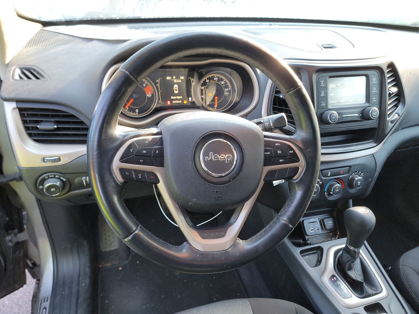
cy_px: 157
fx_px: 291
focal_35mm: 24
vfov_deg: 56.8
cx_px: 210
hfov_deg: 71.6
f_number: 1.8
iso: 298
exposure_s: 1/59
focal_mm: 6.7
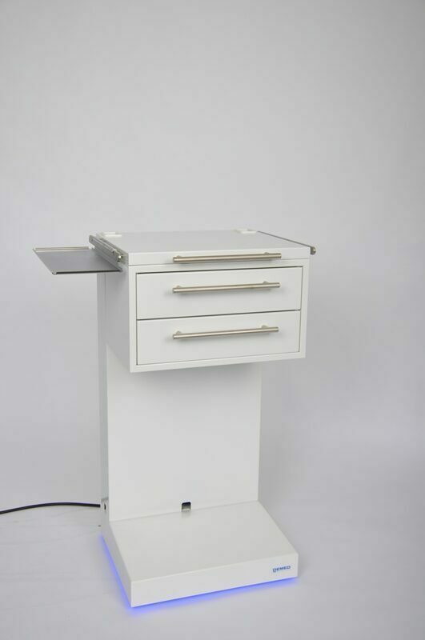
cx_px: 212
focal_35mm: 42
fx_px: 746
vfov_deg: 46.5
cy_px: 320
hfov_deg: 31.8
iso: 200
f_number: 6.3
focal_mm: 28
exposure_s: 1/160
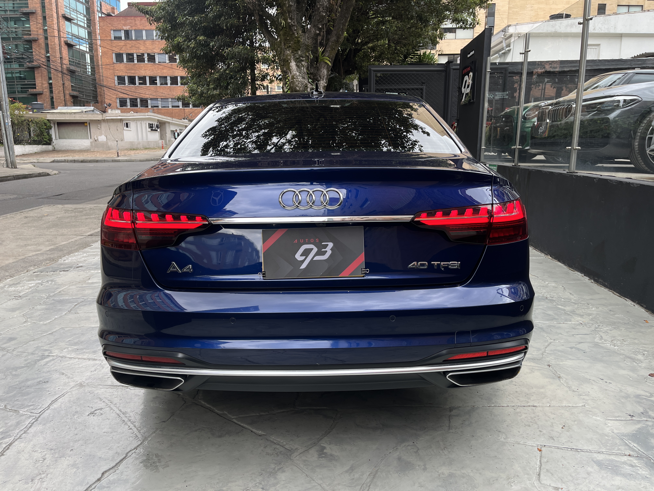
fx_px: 491
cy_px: 246
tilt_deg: -13.3
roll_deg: -0.2
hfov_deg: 67.3
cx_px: 327
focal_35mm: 26
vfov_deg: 53.1
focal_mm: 5.1
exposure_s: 1/454
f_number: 1.6
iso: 50
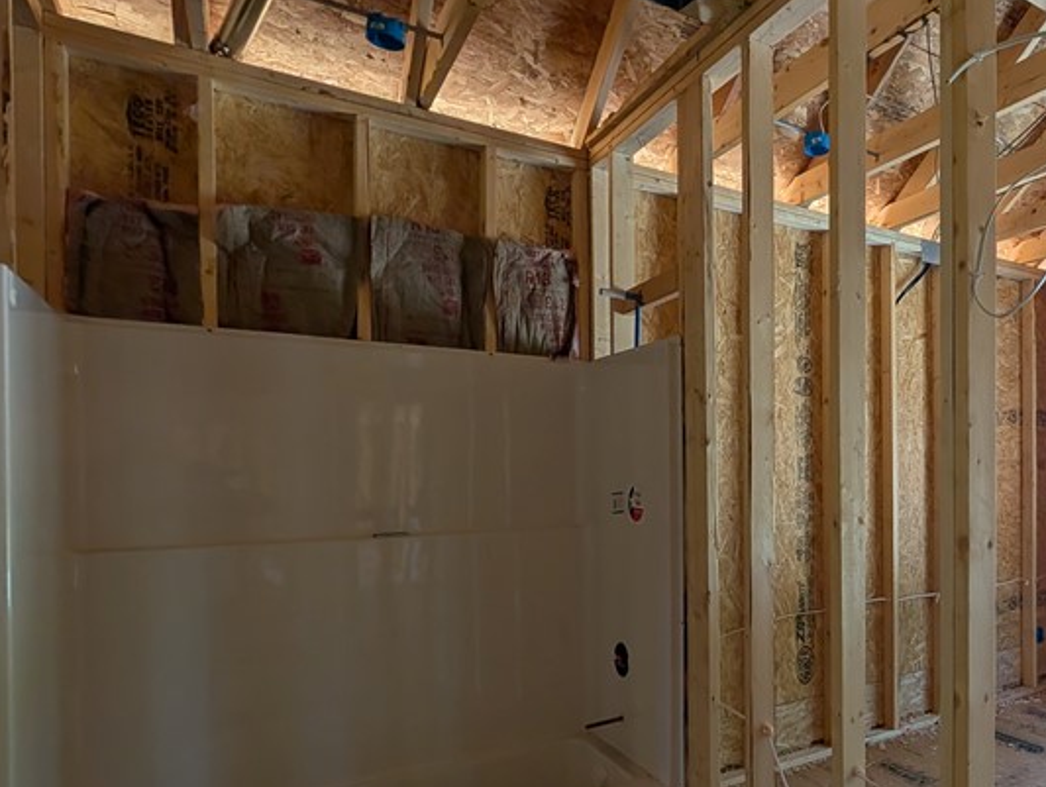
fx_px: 696
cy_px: 465
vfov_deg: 58.6
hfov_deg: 66.2
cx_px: 855
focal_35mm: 23
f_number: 1.7
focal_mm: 2.02
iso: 76
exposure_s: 1/175
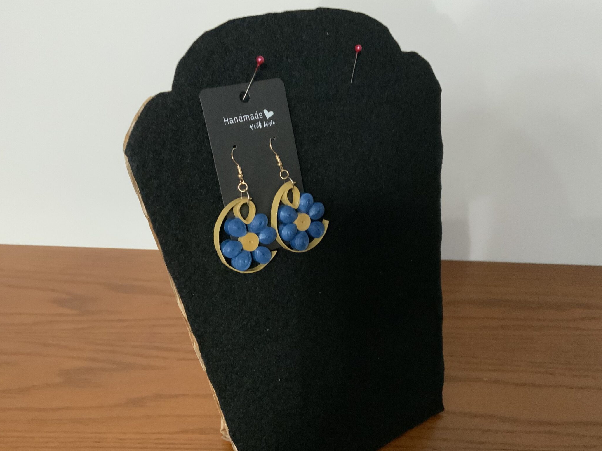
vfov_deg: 39.6
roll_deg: -3.1
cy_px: 244
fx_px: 626
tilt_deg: -29.1
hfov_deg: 51.3
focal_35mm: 36
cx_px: 319
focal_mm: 3
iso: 320
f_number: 1.8
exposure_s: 1/30
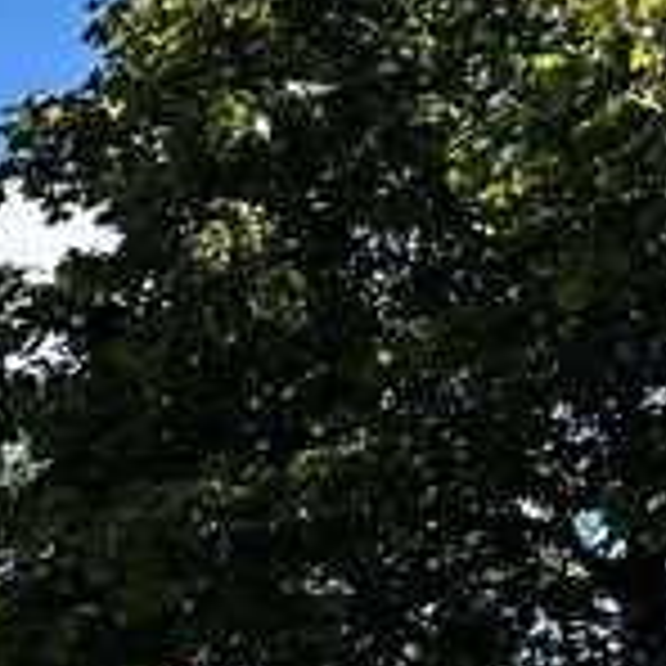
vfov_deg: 13.8
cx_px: -810
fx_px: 2503
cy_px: 1116
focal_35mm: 115
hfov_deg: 12.6
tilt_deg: +2.8
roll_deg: -0.5
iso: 80
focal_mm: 6.86
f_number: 1.78
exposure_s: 1/2967
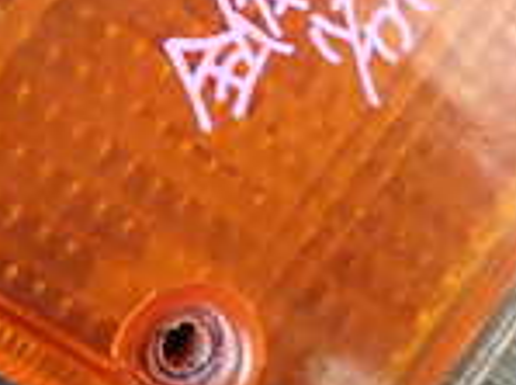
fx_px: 1502
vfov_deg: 14.6
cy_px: 125
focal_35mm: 101
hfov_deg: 19.2
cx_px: 447
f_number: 2
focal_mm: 4.5
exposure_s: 1/60
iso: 160
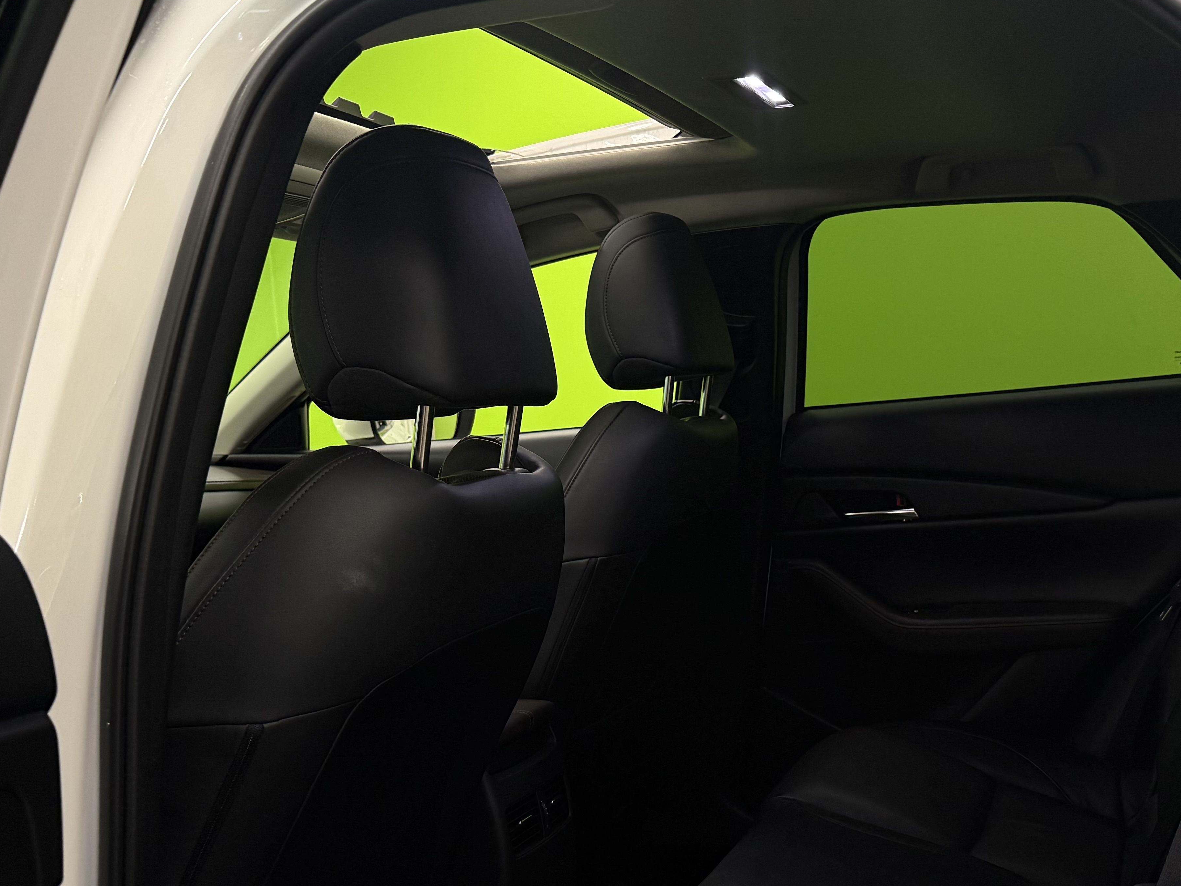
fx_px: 1296
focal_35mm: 38
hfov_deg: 48.8
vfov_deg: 37.2
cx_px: 681
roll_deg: +2.4
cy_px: 603
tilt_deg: -9.0
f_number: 1.78
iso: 200
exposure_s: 1/100
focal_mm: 6.76
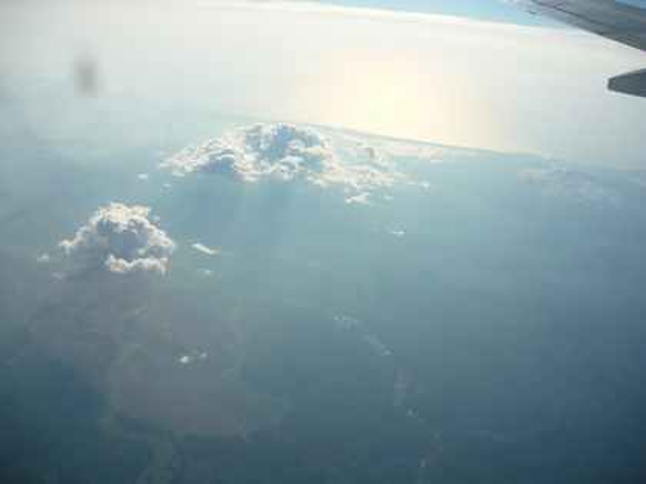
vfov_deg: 42.9
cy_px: 242
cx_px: 323
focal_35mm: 33
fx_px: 616
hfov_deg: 55.4
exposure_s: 1/250
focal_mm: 5.5
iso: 100
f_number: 8
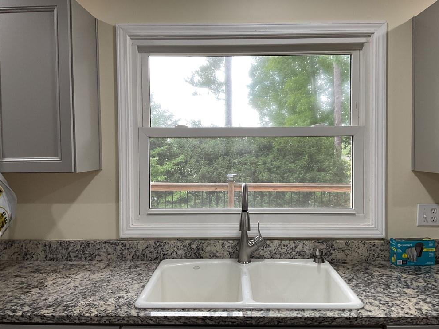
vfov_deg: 46.8
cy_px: 160
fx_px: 380
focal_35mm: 30
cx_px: 225
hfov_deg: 60.0
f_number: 1.8
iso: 50
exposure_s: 1/120
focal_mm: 3
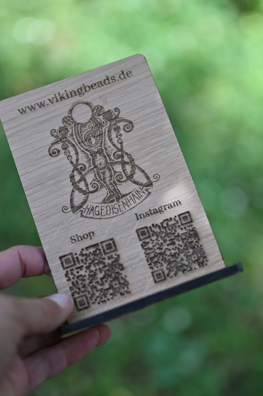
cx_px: 127
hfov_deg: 24.6
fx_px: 603
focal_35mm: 55
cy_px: 198
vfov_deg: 36.3
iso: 160
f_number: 1.8
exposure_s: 1/2000
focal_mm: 50
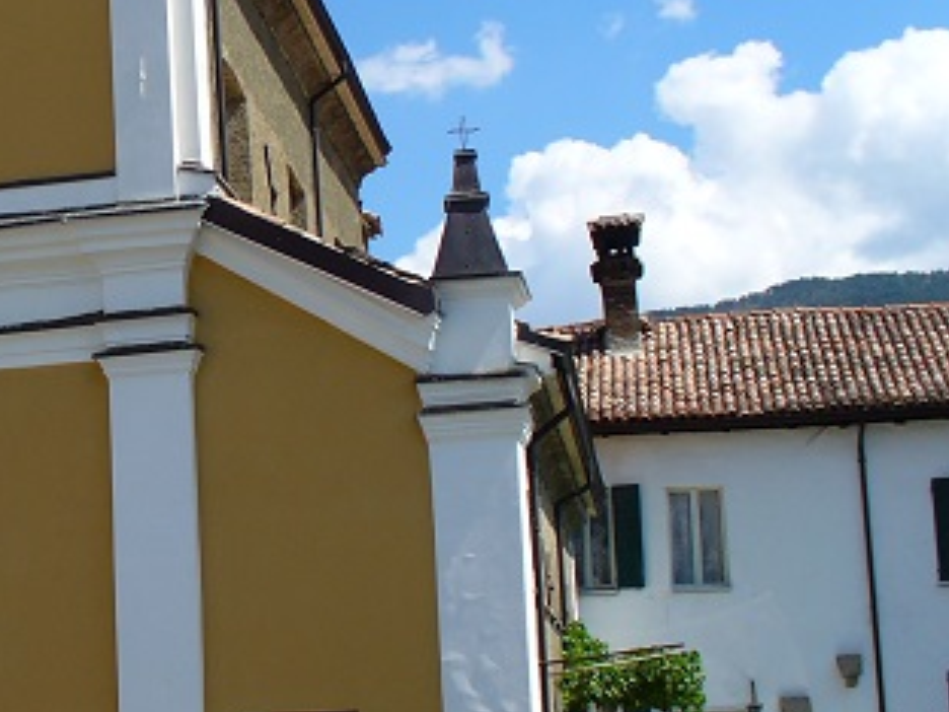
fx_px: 2111
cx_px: -6
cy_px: 348
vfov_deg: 19.1
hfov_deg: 24.2
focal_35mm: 77
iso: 64
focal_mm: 6.1
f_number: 5.6
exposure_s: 1/250
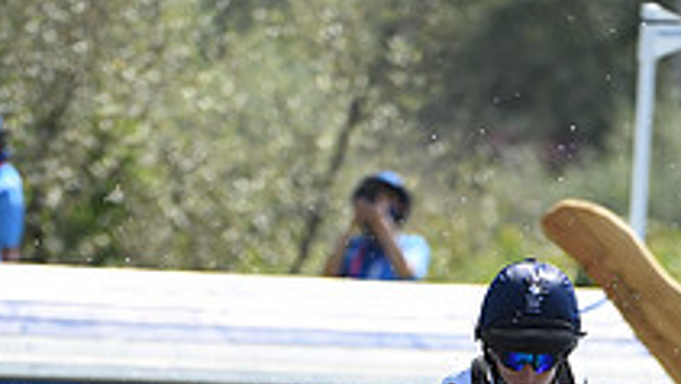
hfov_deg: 2.5
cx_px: 523
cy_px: 823
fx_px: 15593
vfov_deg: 1.4
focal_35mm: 863
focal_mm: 300
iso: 400
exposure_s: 1/1250
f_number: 5.6
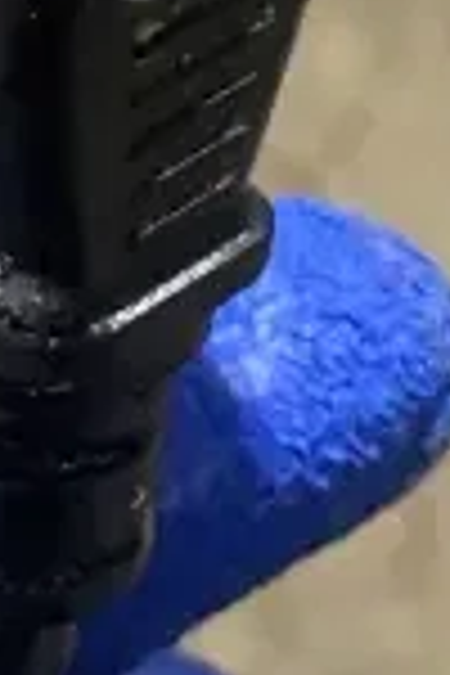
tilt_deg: -30.3
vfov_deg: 13.2
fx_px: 2644
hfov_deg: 9.7
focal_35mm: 141
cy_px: -511
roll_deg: +3.7
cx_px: 243
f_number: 1.8
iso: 320
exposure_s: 1/60
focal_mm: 4.25
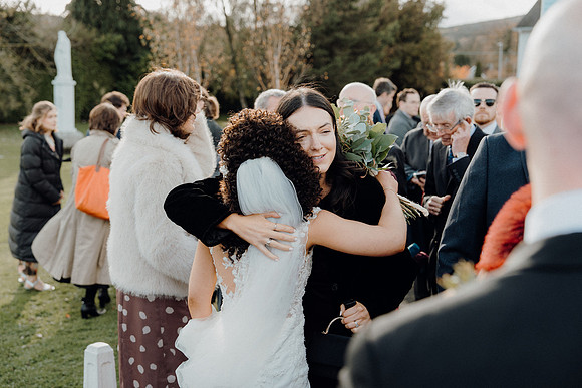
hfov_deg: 43.6
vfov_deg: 29.9
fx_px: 728
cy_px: 194
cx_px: 291
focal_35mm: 45
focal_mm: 45
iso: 200
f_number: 3.5
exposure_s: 1/400
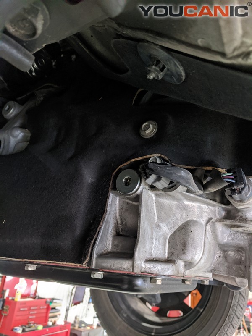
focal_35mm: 26
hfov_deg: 53.1
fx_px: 252
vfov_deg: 67.3
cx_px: 126
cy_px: 168
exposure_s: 1/60
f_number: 2
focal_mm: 4.67
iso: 487
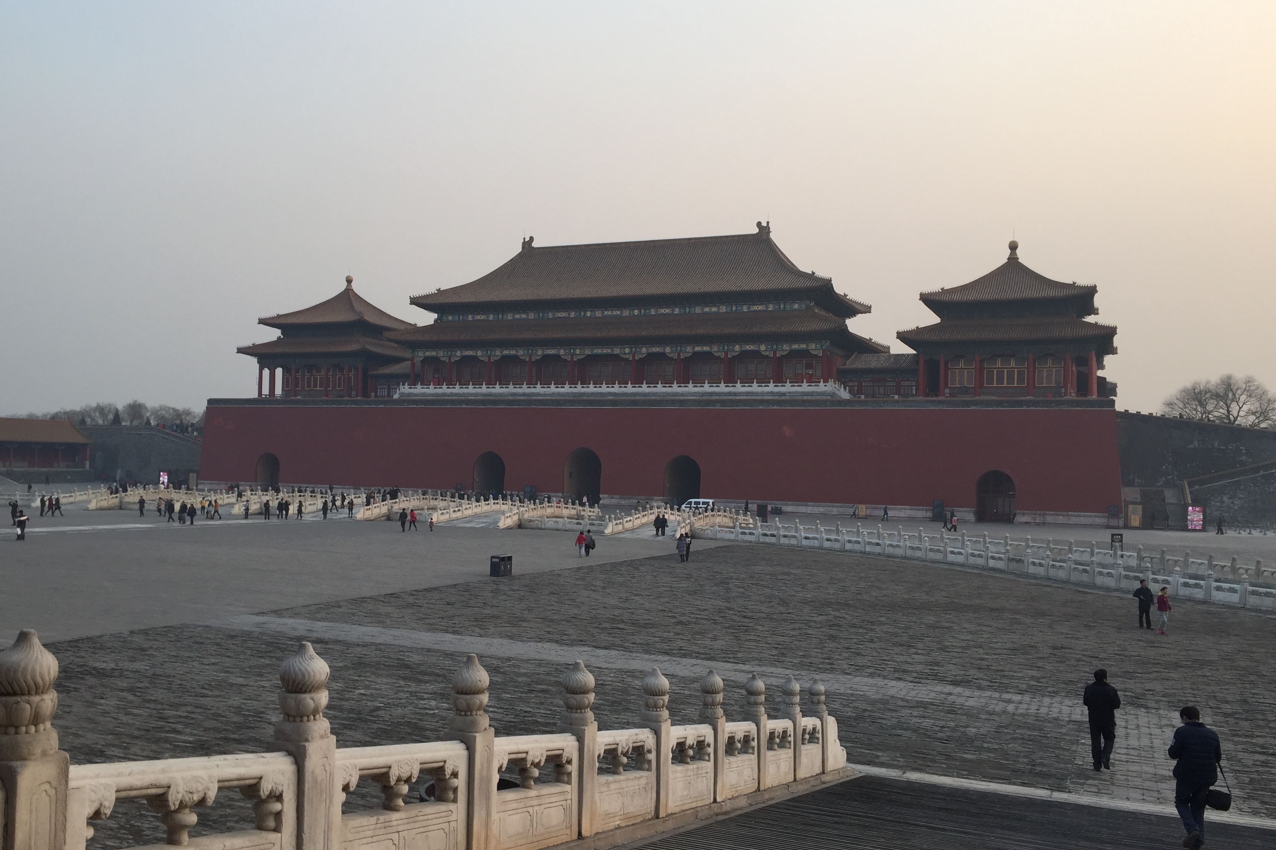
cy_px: 446
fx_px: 1134
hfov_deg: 58.7
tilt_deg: +1.9
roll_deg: -1.5
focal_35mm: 32
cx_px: 607
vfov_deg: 41.1
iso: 32
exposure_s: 1/482
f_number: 2.2
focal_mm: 4.15
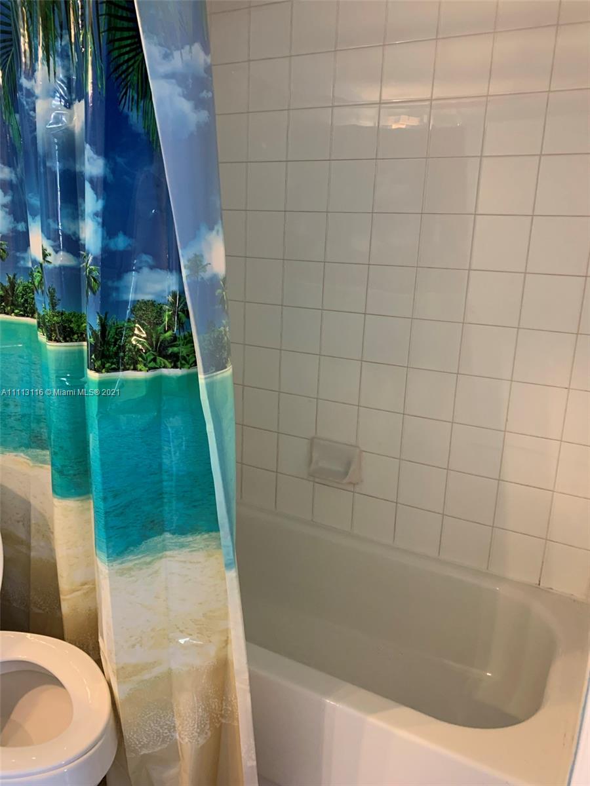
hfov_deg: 53.1
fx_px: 591
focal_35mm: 26
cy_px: 393
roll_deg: -1.6
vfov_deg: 67.3
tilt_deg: -12.8
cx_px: 295
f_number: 1.8
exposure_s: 1/60
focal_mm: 4.25
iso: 250
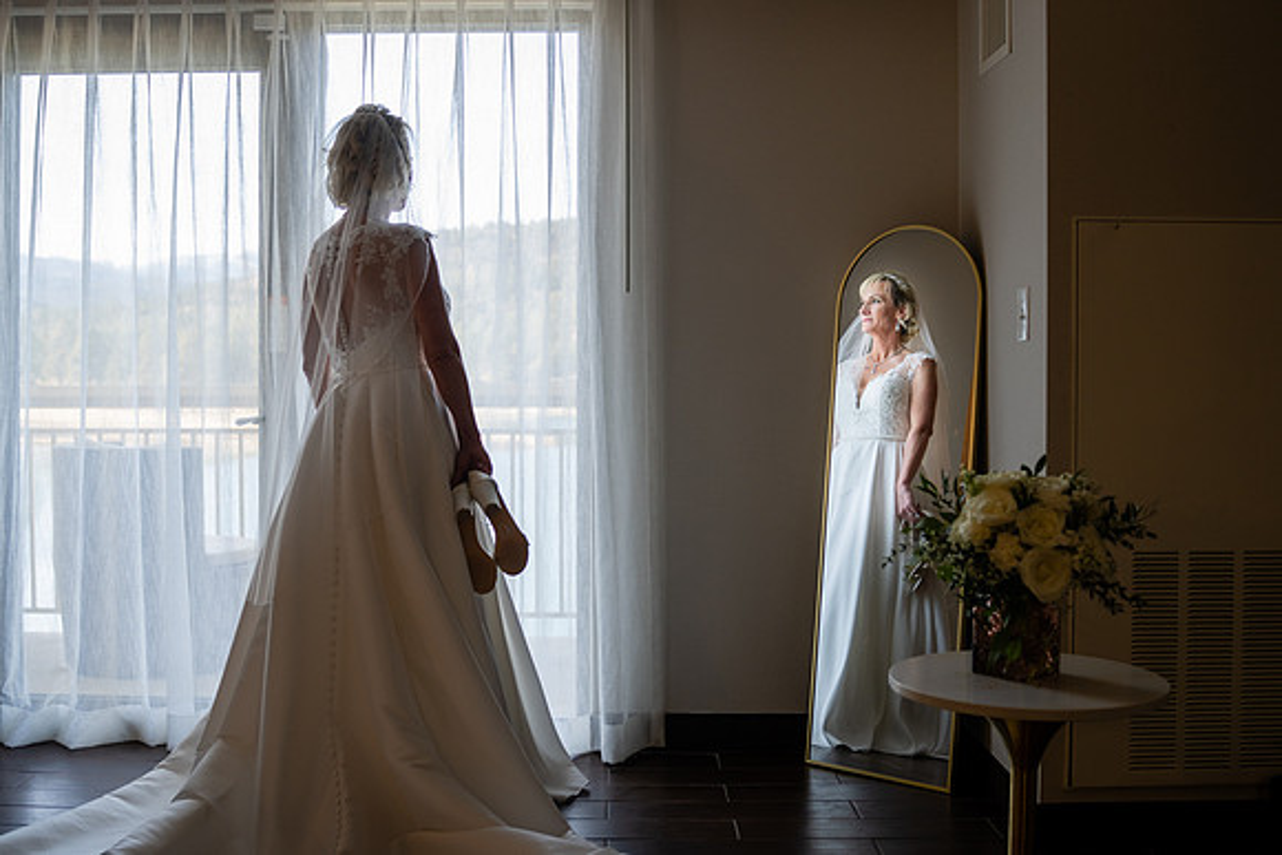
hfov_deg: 49.6
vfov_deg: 34.3
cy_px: 420
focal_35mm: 39
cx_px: 609
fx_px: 1386
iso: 250
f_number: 2.8
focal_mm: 35
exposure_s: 1/125
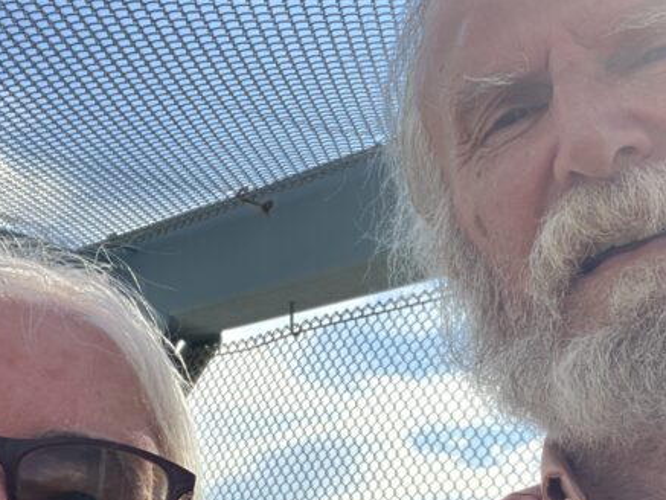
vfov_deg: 19.3
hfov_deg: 25.9
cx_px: 425
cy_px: 438
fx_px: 1443
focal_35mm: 75
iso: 20
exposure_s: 1/474
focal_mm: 2.87
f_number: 2.2
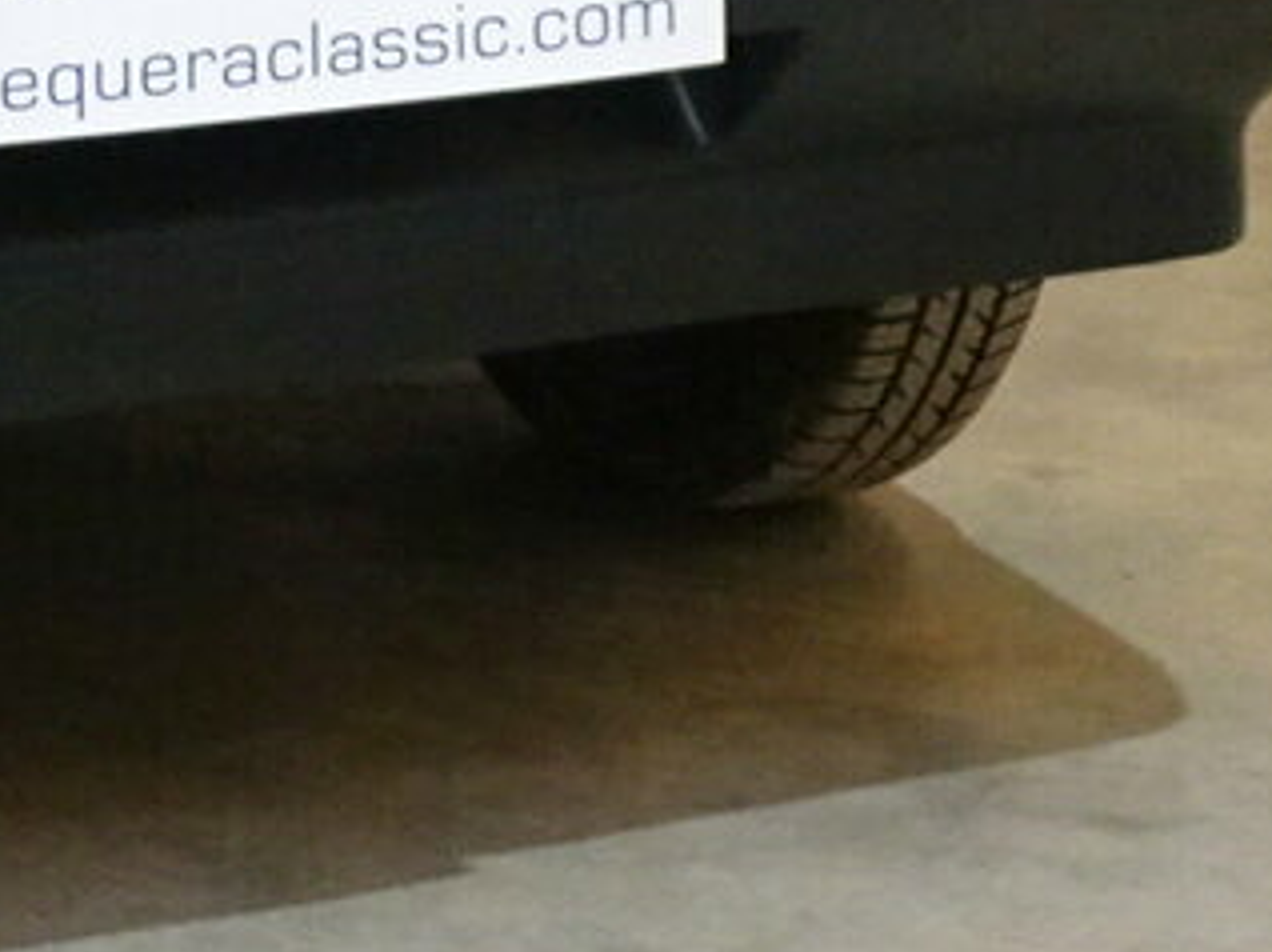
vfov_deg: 6.7
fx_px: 8041
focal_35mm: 219
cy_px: -628
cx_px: -748
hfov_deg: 8.8
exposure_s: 1/15
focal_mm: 9.87
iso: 800
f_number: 4.5
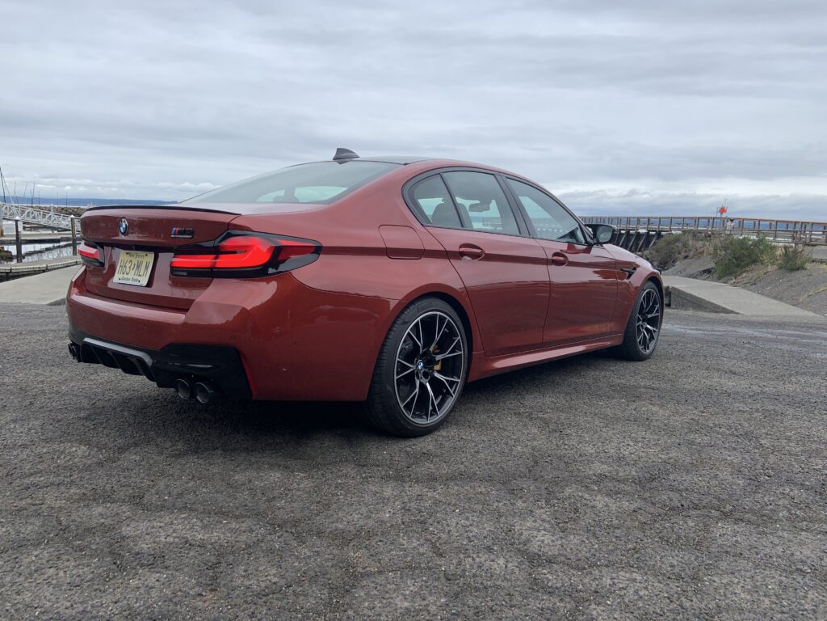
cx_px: 414
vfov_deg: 53.1
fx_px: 621
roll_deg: -1.3
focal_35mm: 26
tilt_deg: -7.7
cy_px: 310
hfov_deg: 67.3
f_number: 1.8
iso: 25
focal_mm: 4.25
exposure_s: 1/759
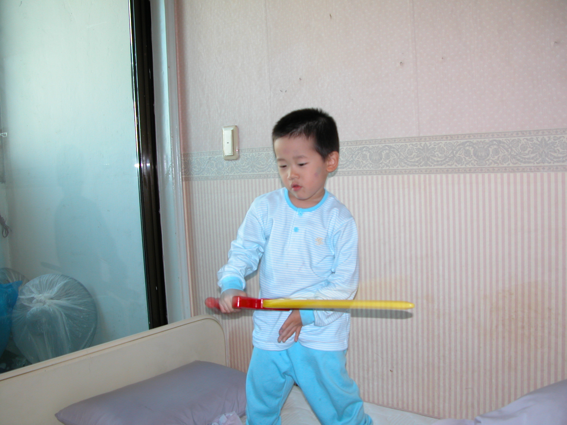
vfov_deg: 41.8
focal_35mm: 34
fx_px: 557
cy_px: 212
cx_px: 284
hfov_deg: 54.0
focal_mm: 8.9
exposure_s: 1/30
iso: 100
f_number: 2.8
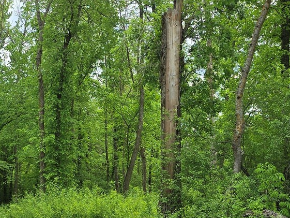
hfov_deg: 23.3
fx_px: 704
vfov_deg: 17.4
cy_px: 179
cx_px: 162
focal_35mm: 84
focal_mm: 6.3
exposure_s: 1/548
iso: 12
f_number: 1.7
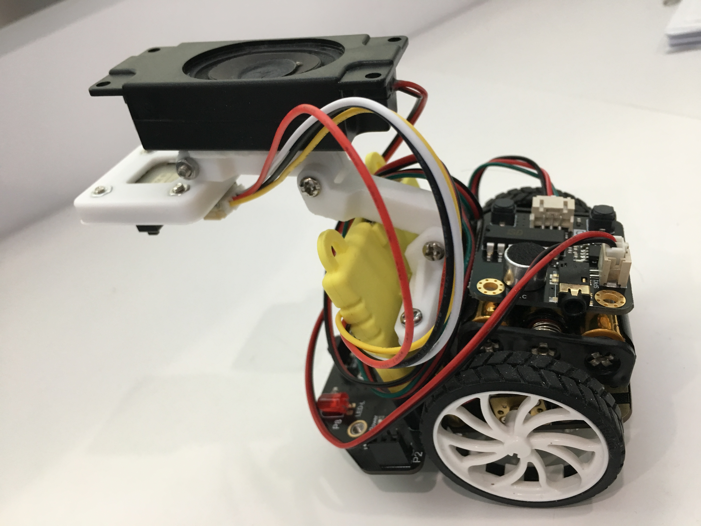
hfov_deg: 61.7
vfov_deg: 48.2
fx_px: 587
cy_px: 263
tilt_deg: -28.3
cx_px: 350
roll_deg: +25.1
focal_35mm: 29
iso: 125
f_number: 2.2
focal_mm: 4.15
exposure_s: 1/33
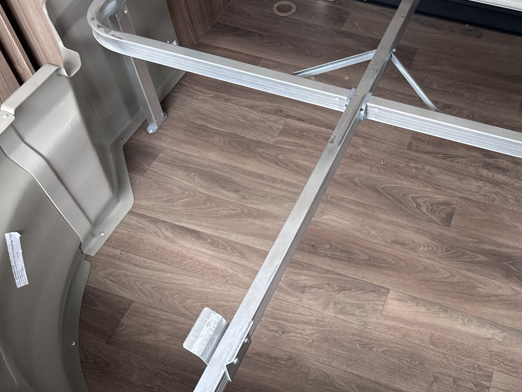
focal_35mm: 41
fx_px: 618
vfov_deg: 35.1
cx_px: 384
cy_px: 178
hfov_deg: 44.4
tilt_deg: -49.3
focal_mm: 6.86
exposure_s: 1/78
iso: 250
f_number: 1.78
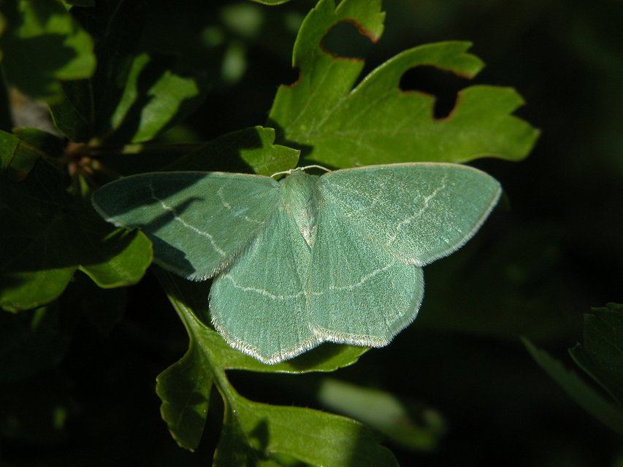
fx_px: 2250
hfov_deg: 15.8
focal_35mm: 125
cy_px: 234
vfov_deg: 11.9
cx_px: 312
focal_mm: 31.9
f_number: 5.4
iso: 200
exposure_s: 1/2000
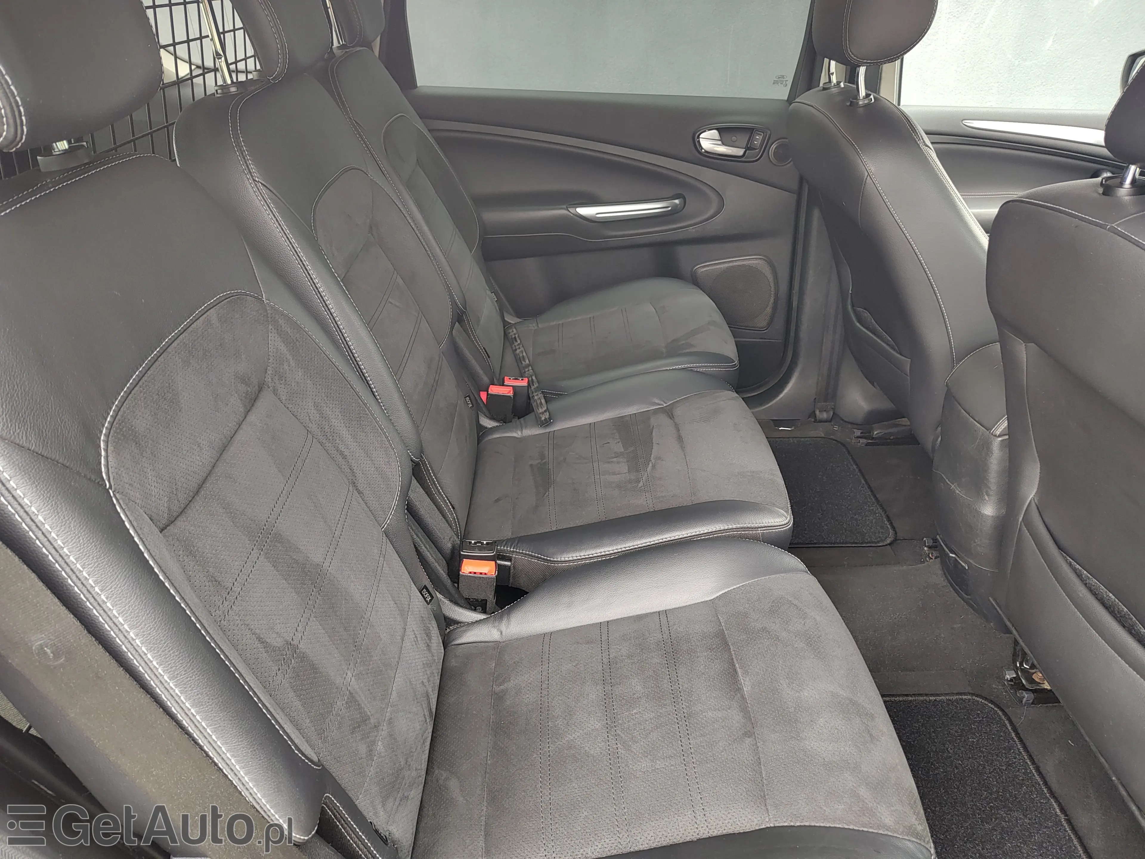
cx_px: 572
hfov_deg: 73.9
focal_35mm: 23
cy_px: 430
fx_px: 761
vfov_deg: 58.9
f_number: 1.8
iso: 230
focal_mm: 5.56
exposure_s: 1/50
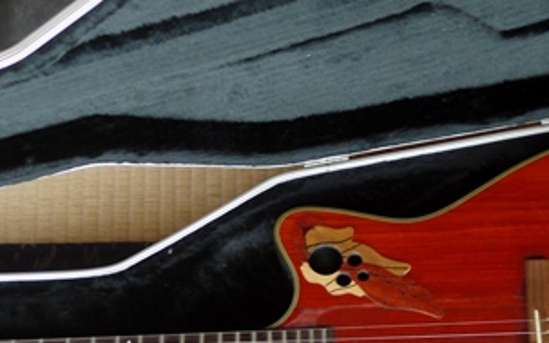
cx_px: 167
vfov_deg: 11.6
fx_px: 1675
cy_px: 265
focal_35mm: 112
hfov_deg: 18.5
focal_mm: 20
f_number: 1.7
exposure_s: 1/30
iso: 200
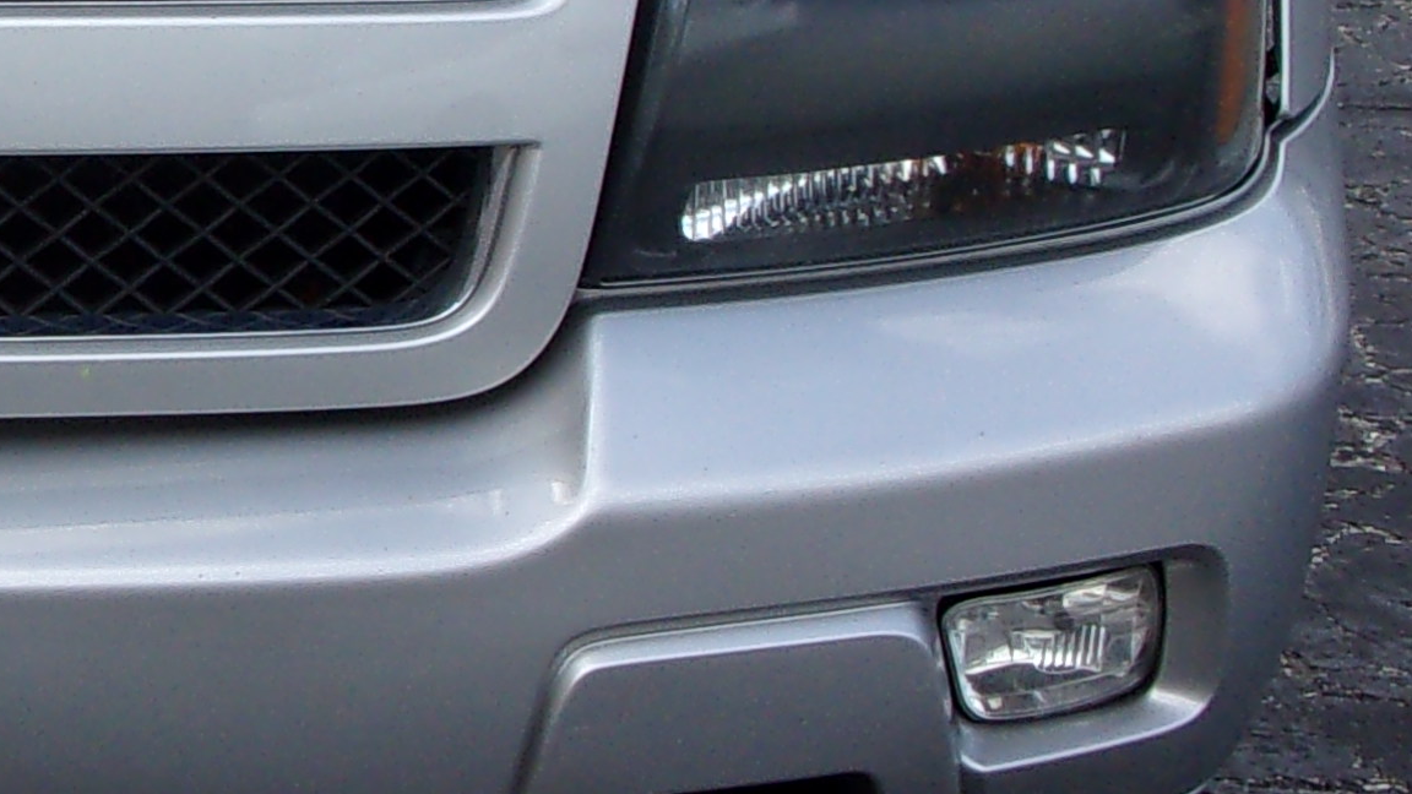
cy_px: 20
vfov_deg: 9.9
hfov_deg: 16.9
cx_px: -191
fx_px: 4568
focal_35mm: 122
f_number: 3.9
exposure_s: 1/240
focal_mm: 5.1
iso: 80
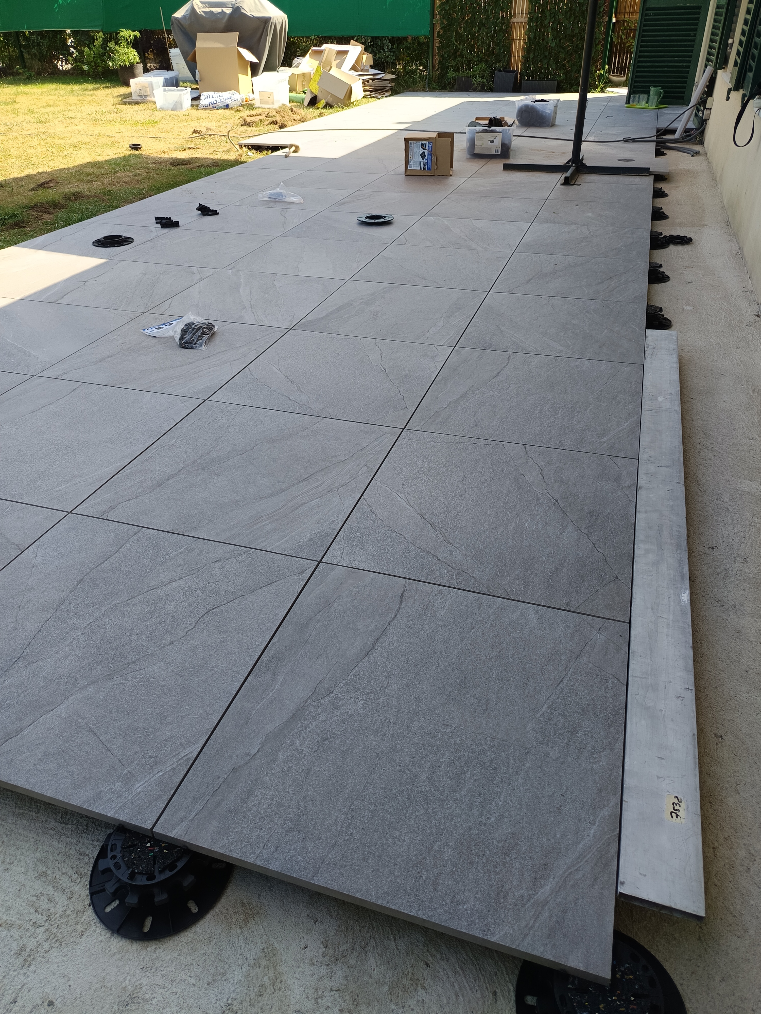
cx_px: 380
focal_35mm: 24
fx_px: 703
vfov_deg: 71.6
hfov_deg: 56.8
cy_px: 507
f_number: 1.7
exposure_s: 1/116
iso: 50
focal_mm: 5.31
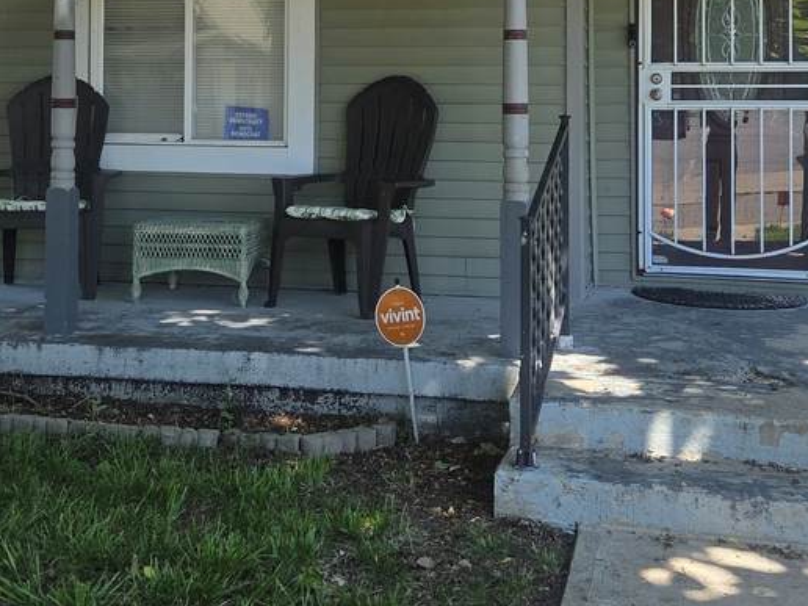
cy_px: 83
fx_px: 1330
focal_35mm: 57
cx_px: 348
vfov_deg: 25.0
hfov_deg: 33.7
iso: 80
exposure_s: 1/1742
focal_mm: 5.4
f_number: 1.8
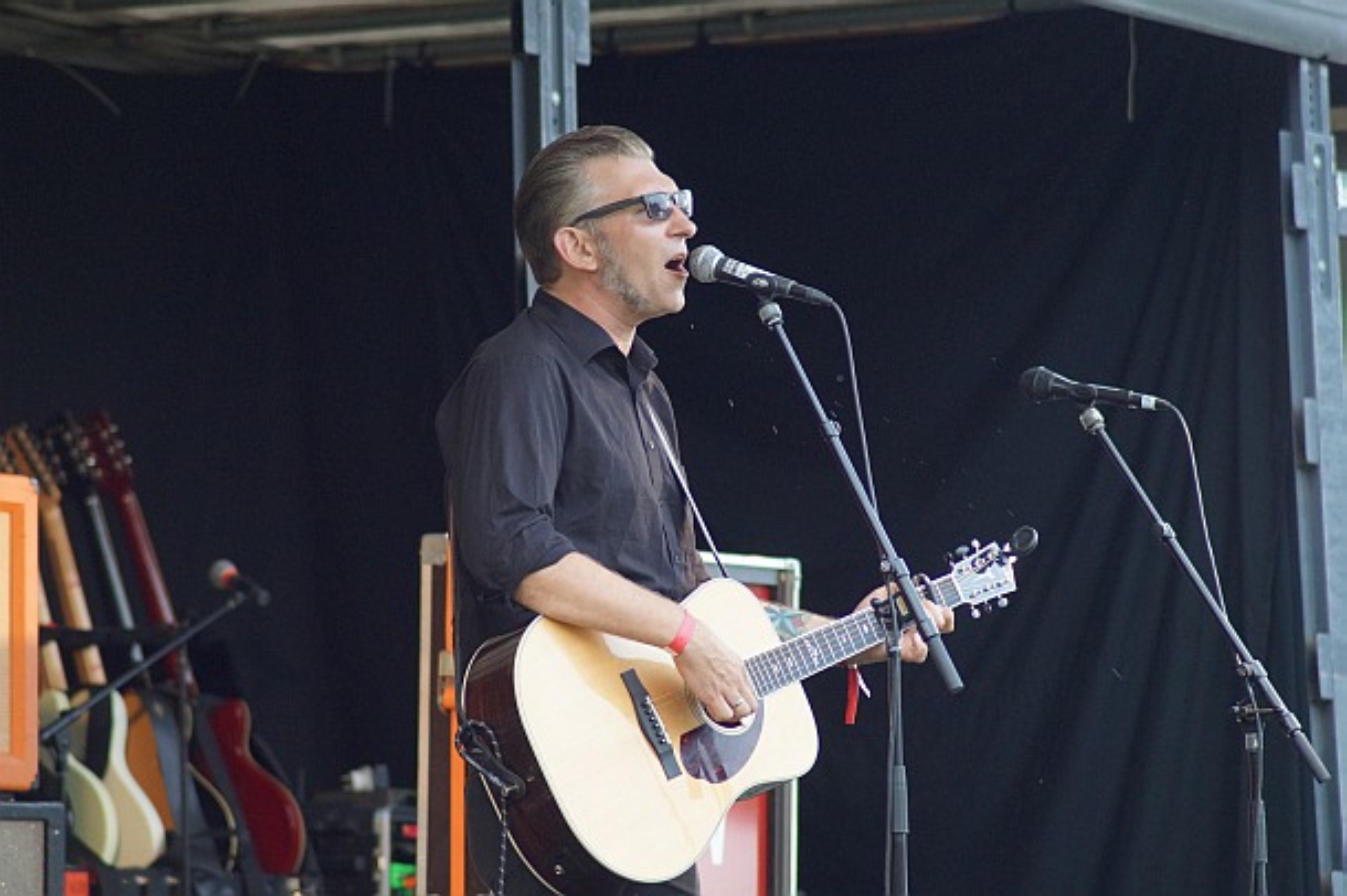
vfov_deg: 5.1
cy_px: 448
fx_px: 10097
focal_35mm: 270
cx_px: 674
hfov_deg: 7.6
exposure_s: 1/320
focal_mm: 180
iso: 1600
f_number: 4.5
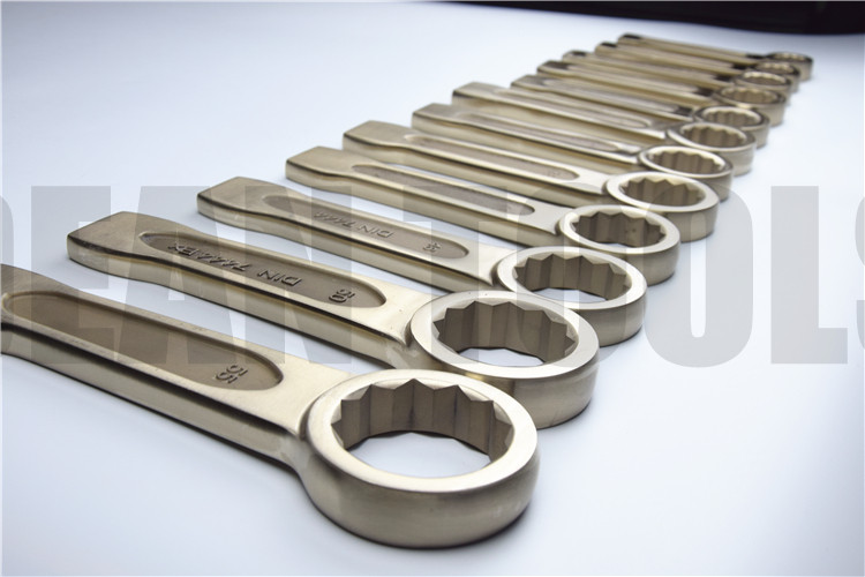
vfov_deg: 26.5
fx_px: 1225
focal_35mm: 51
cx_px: 432
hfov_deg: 38.9
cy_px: 288
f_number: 7.1
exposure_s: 1/80
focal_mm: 34
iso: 400
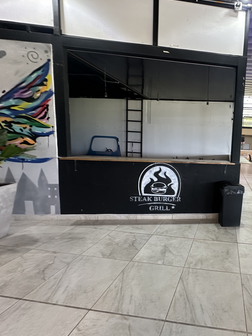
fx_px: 184
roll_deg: -3.0
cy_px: 166
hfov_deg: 61.9
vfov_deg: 84.7
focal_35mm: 19
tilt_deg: -6.7
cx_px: 208
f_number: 2.2
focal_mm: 2.22
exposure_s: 1/60
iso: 200
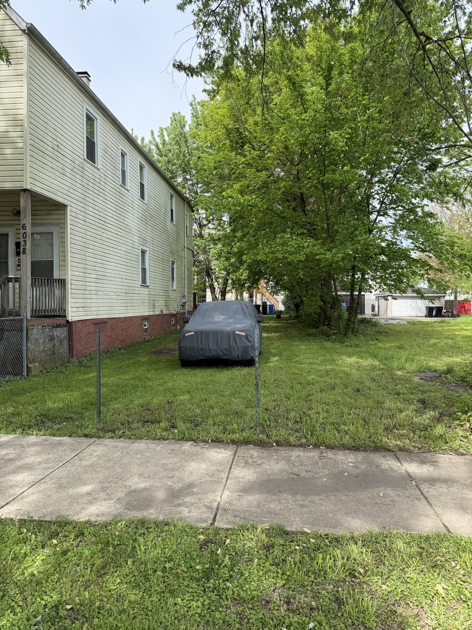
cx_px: 236
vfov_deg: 71.6
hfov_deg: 56.8
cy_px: 315
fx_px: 436
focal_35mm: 24
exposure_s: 1/1250
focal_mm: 6.76
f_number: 1.78
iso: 80
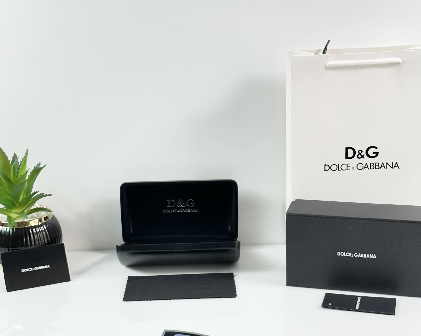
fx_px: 785
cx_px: 209
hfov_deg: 30.0
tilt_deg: -19.2
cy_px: 217
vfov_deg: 24.1
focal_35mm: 63
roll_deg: +1.7
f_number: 1.78
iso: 80
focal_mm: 6.86
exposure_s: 1/100
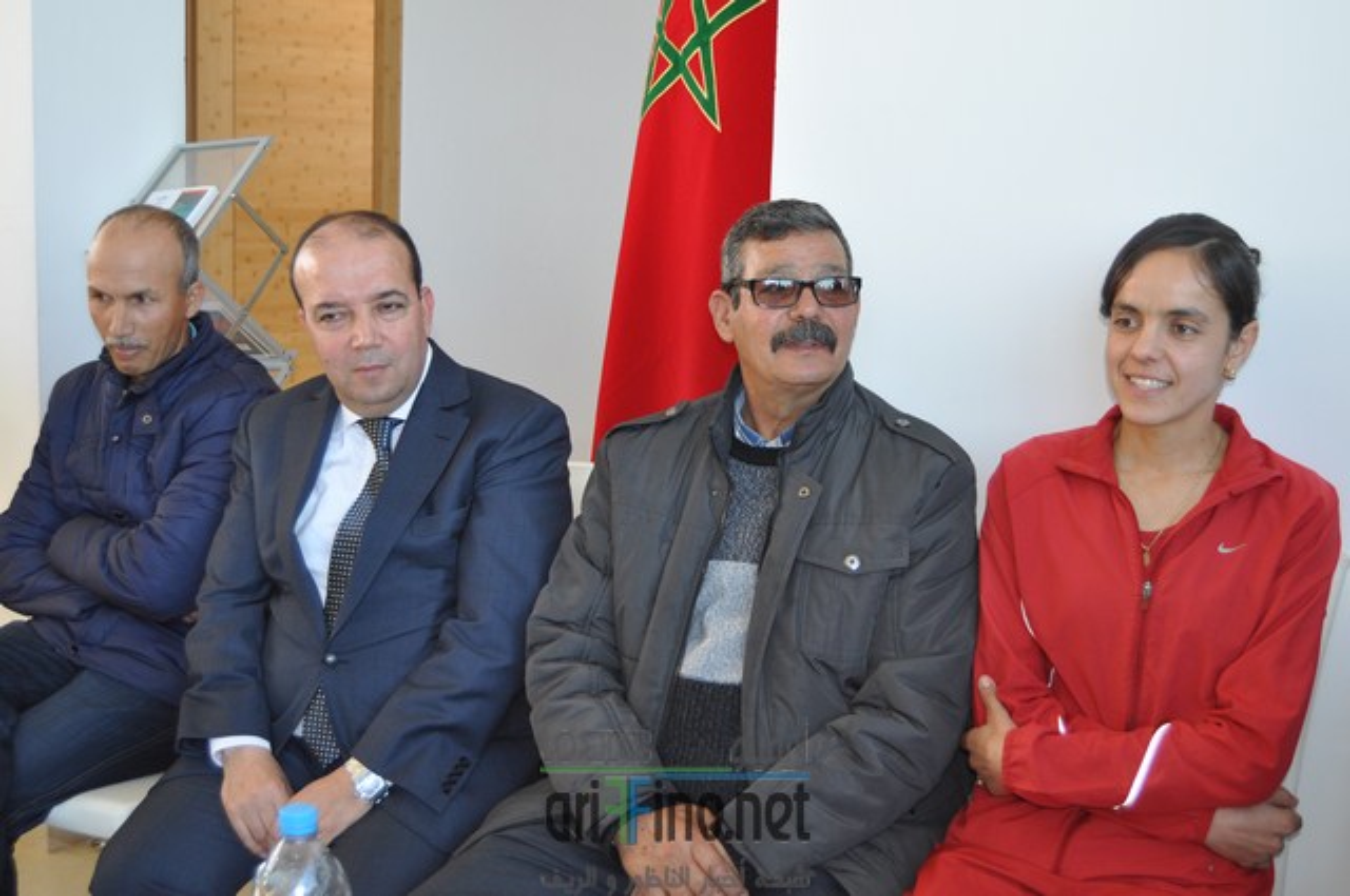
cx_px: 675
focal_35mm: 48
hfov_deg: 41.2
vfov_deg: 28.0
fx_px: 1798
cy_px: 448
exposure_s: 1/125
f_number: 4.5
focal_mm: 32
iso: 450
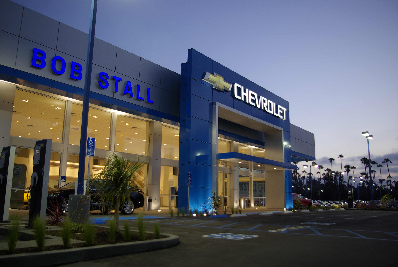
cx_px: 199
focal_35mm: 30
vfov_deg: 43.7
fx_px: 332
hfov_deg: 61.9
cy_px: 134
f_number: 4
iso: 200
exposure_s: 1/20
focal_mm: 20
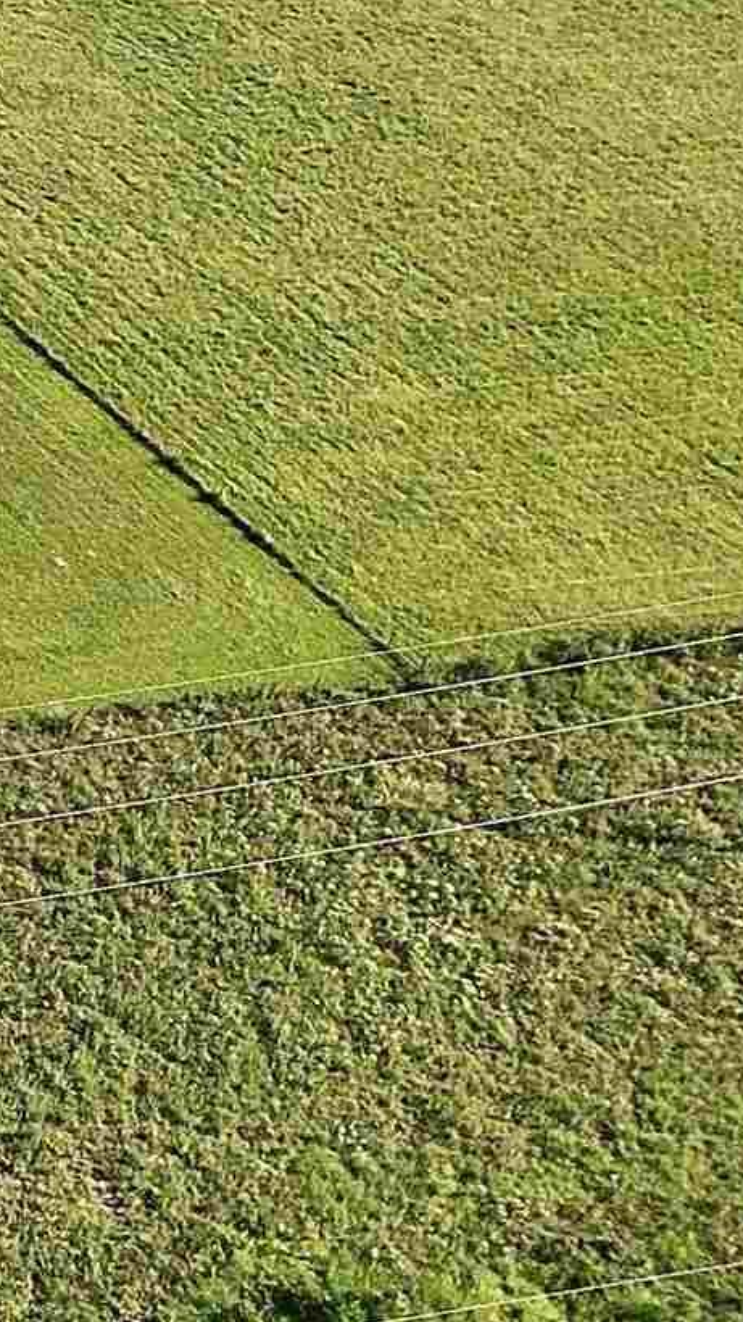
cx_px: -1608
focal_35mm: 98
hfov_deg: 9.3
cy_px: 89
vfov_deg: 21.2
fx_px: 3434
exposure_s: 1/1250
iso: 100
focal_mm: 6.72
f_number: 1.7
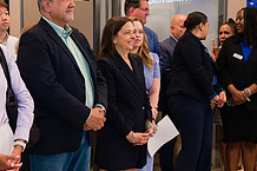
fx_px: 556
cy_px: 87
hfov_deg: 25.4
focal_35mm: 78
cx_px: 40
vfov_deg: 17.5
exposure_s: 1/200
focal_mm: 28.5
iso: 400
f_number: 3.2
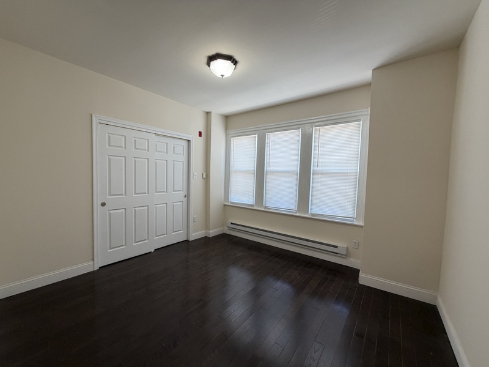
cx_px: 244
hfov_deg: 102.1
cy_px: 184
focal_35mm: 14
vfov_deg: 85.7
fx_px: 198
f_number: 2.2
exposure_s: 1/120
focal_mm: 2.22
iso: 200
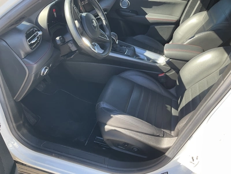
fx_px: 194
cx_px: 116
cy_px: 87
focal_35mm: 29
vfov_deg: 48.2
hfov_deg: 61.7
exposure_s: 1/122
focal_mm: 3
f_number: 1.8
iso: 25
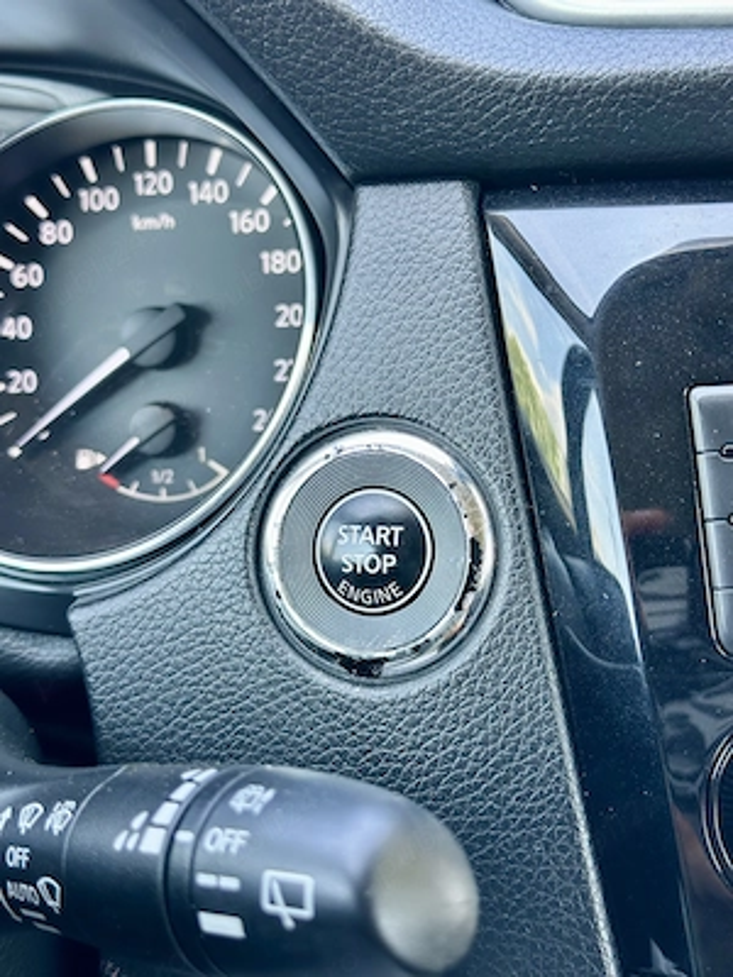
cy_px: 488
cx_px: 366
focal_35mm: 48
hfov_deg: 30.3
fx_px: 1355
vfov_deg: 39.7
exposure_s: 1/83
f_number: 1.78
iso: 64
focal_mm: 6.86
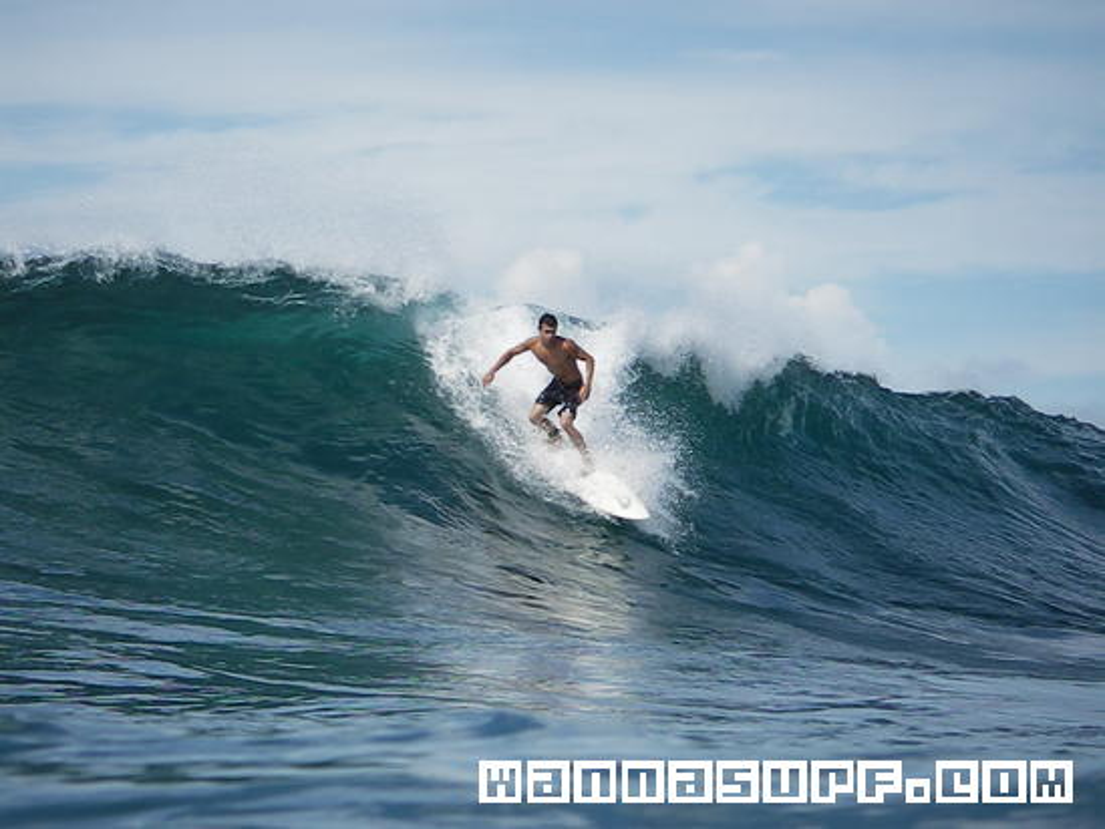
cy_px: 414
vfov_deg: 13.0
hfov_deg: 17.3
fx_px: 3640
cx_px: 552
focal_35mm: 114
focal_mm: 18.9
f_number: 4
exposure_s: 1/500
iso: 50
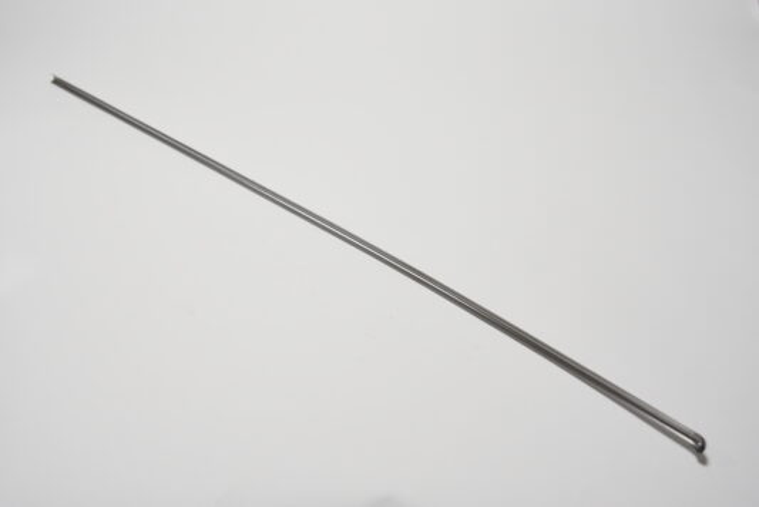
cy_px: 254
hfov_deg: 42.3
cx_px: 380
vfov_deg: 29.0
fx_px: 981
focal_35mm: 46
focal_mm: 31
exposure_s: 1/100
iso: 320
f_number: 2.8
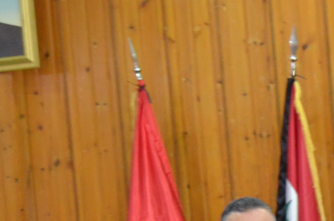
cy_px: 248
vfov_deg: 7.1
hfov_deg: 10.2
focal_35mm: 190
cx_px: 622
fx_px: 1758
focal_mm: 26
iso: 1250
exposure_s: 1/60
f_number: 4
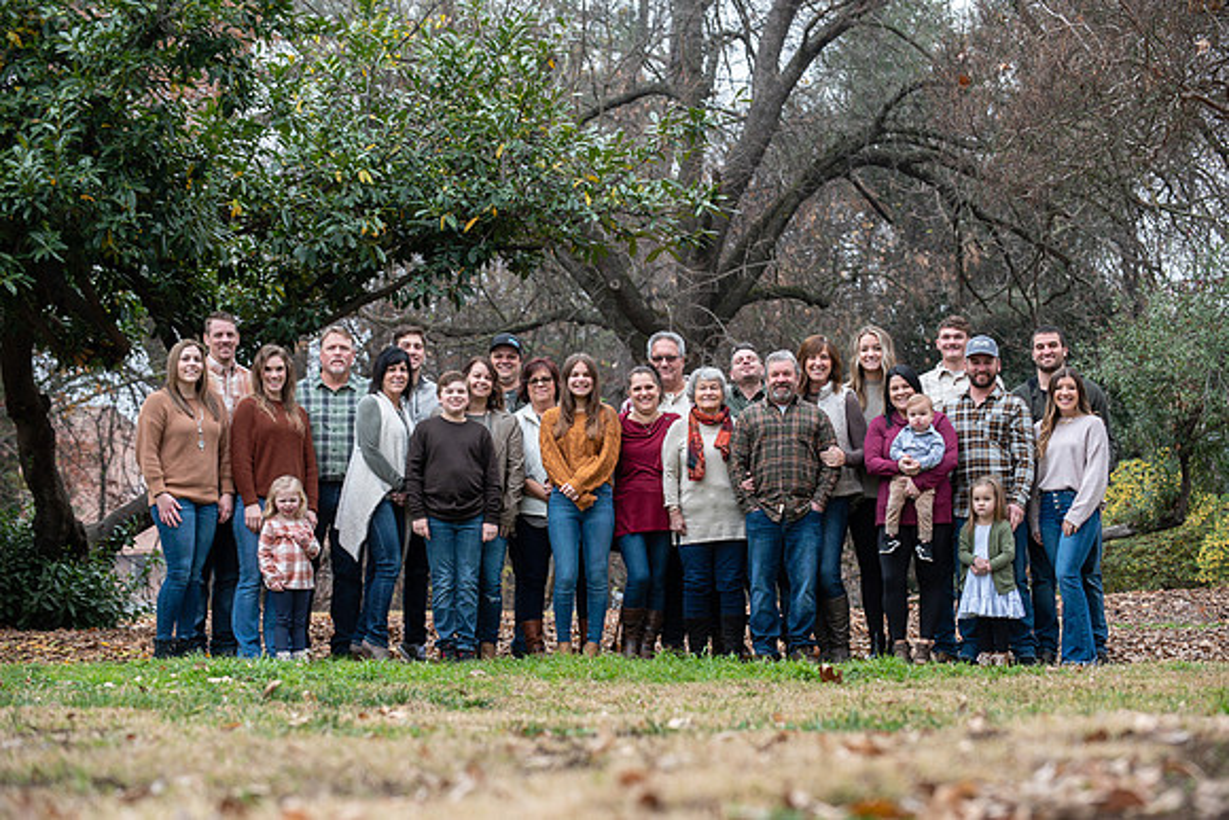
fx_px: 3244
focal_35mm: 95
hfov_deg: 21.5
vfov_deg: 14.4
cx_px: 614
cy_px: 410
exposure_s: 1/125
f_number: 4
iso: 200
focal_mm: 95
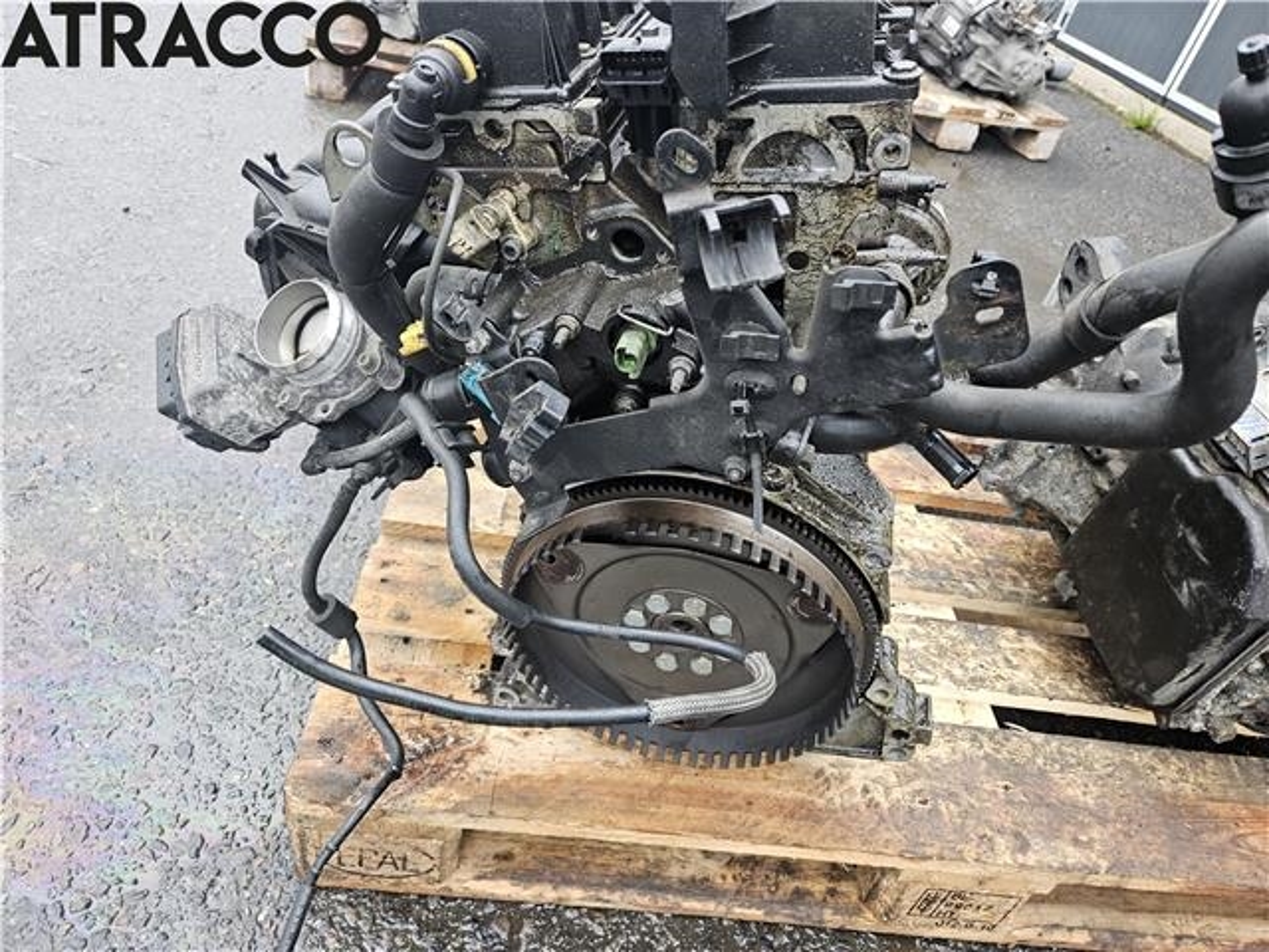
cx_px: 634
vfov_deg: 58.9
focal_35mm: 23
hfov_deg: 73.9
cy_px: 476
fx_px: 843
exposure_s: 1/100
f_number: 1.8
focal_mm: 5.4
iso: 160
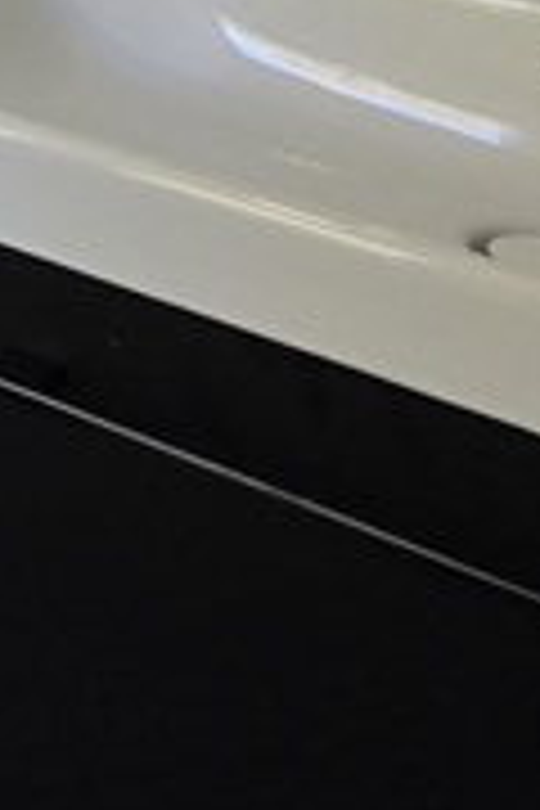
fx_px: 1732
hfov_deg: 13.0
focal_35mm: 77
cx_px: -796
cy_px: -662
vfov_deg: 19.4
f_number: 1.9
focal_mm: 2.2
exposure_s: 1/359
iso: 500
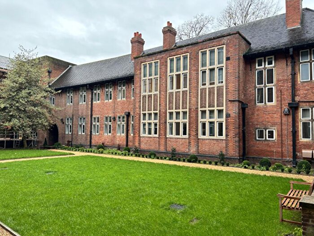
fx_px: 236
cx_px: 157
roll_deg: -1.6
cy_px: 118
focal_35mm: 26
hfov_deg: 67.3
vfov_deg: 53.1
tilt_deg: +2.9
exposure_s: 1/165
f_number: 1.5
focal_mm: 5.7
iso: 50
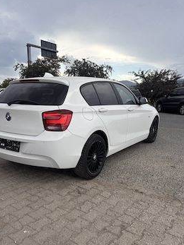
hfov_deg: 46.6
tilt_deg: -11.8
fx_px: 213
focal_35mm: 30
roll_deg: -0.7
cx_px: 79
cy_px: 138
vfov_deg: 59.8
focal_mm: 5.96
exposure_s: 1/918
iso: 50
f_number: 1.6
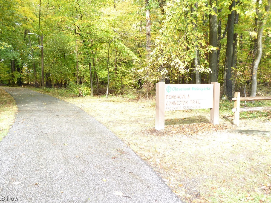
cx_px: 131
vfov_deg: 46.8
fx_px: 235
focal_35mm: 30
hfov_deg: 60.0
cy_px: 99
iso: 100
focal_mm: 5
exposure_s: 1/60
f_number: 3.5
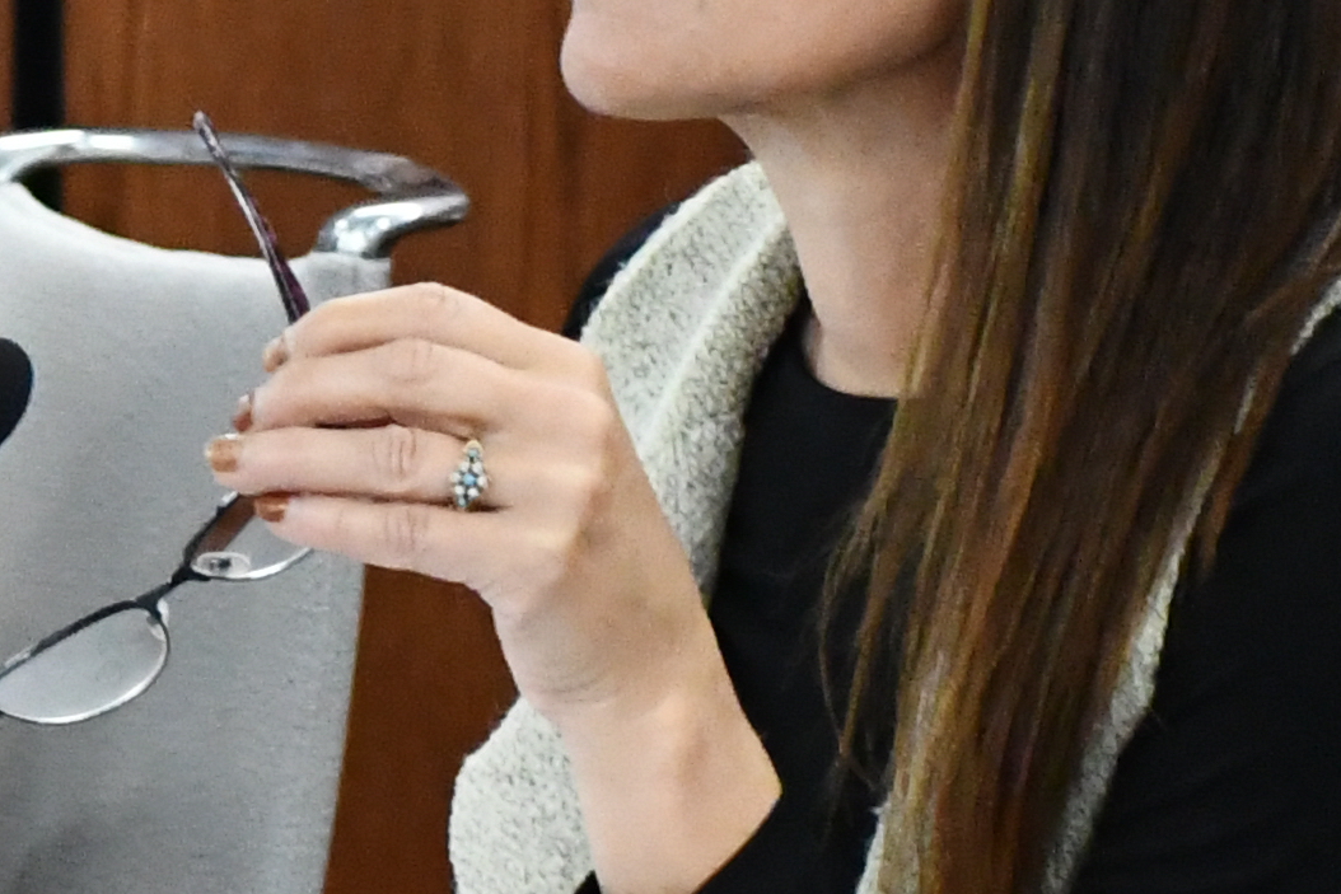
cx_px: -2171
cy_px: 123
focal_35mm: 634
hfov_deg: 3.2
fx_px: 23618
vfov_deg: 2.2
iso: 4000
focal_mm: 80
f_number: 4.8
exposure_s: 1/125
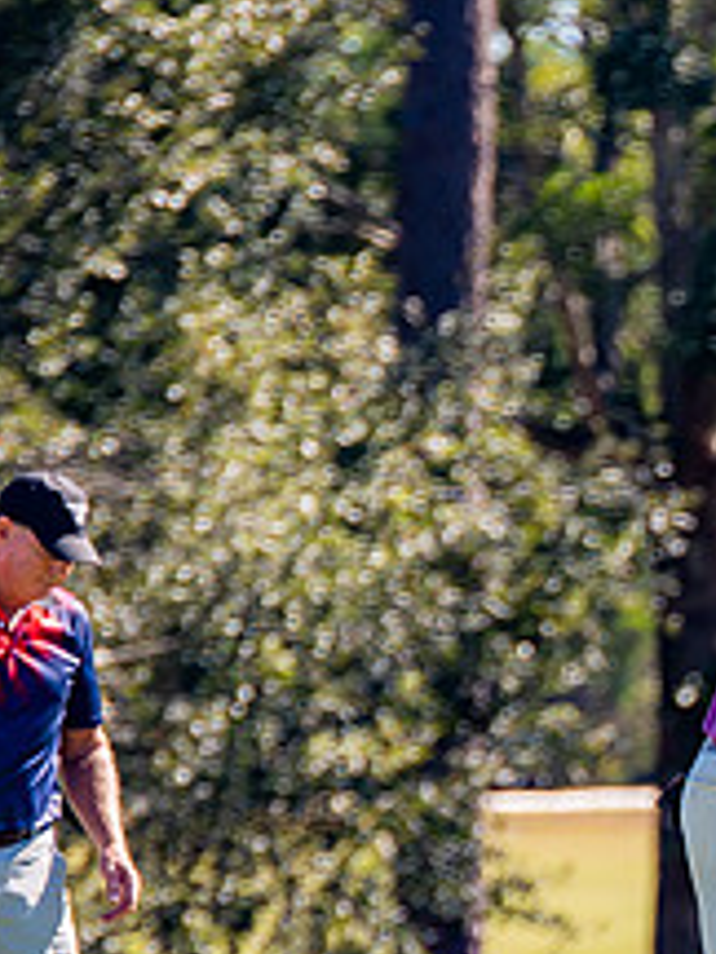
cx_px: 1312
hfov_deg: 2.2
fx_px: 18698
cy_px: 787
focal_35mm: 678
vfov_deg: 2.9
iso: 100
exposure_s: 1/500
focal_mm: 170
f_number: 3.2
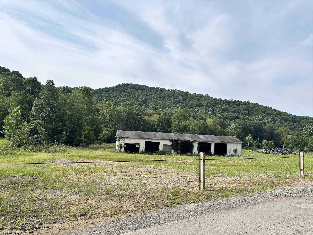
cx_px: 156
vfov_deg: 53.1
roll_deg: -2.3
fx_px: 235
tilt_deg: +4.7
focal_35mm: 26
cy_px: 118
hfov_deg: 67.3
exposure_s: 1/4425
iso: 50
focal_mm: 5.96
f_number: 1.6
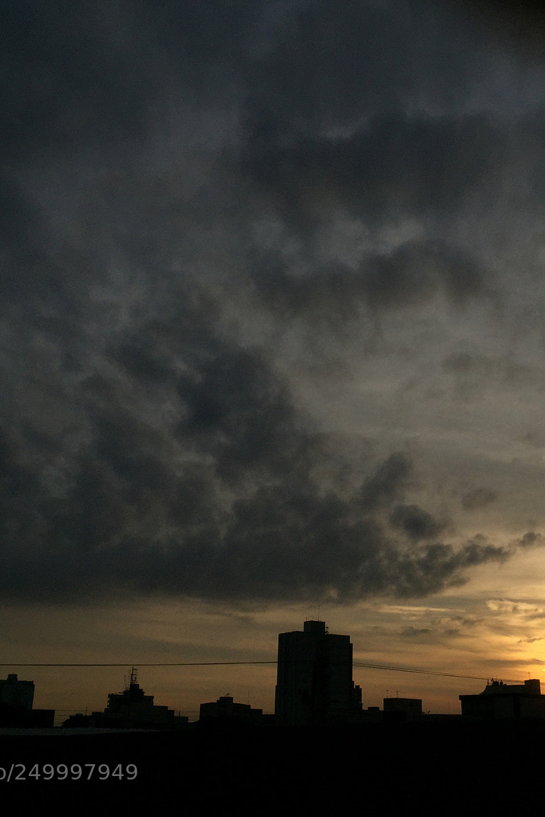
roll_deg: -2.3
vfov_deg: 47.4
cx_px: 330
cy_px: 410
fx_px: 931
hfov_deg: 32.5
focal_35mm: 41
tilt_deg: +20.1
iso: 32
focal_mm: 4.15
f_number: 2.2
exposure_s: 1/7937
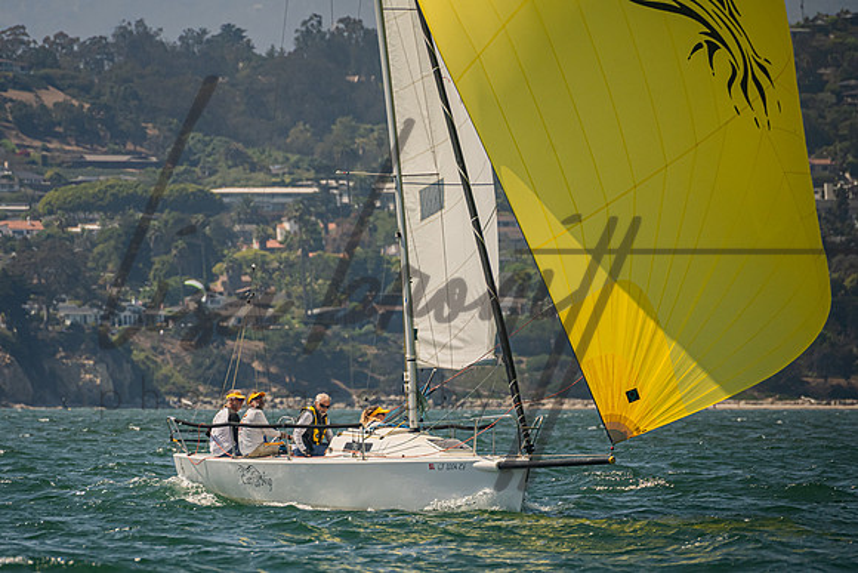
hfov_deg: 3.8
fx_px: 12919
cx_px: 294
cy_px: 377
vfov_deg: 2.5
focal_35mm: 542
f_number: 8
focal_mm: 400
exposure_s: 1/2000
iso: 400
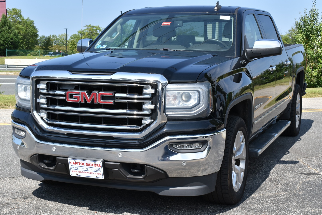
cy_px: 108
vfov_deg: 22.7
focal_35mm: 60
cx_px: 161
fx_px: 537
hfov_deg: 33.4
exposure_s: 1/400
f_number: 10
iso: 200
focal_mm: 40
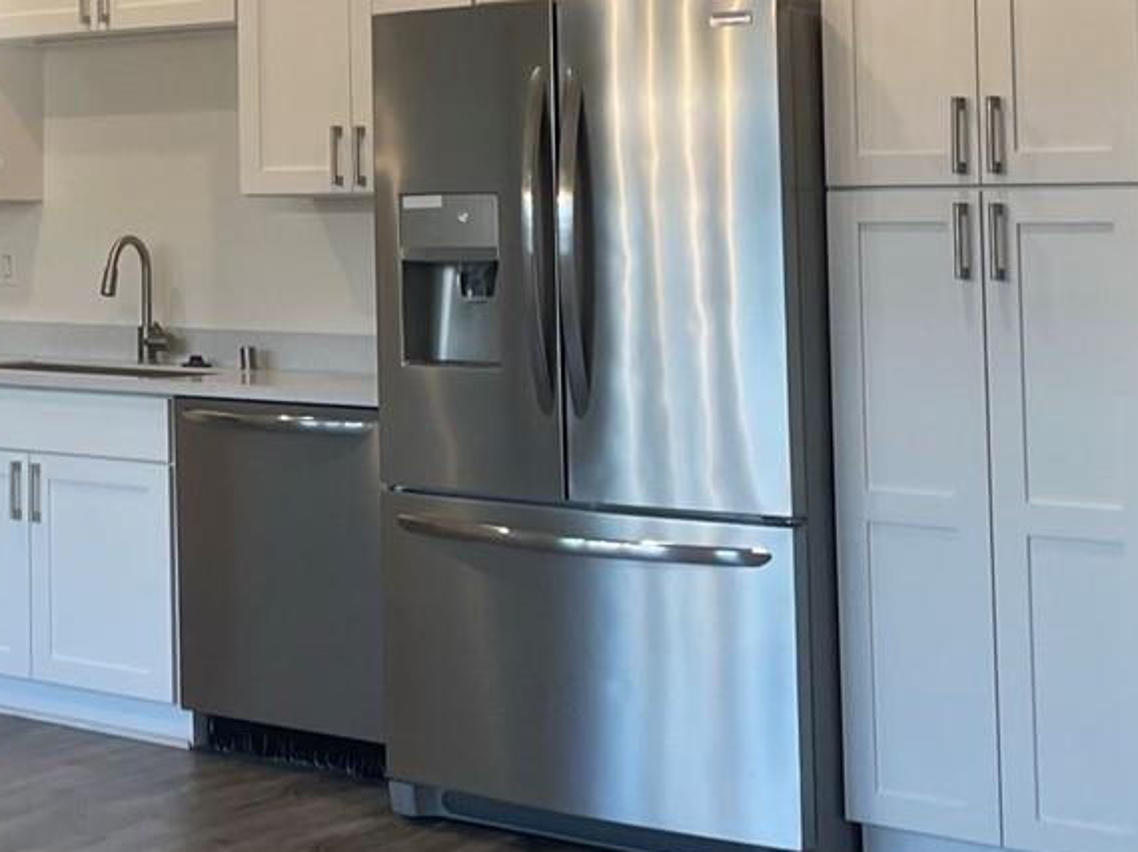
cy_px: 96
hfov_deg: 24.7
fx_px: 2399
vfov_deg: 19.8
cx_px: -150
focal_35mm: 73
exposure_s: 1/120
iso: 100
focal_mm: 4.2
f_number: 1.6
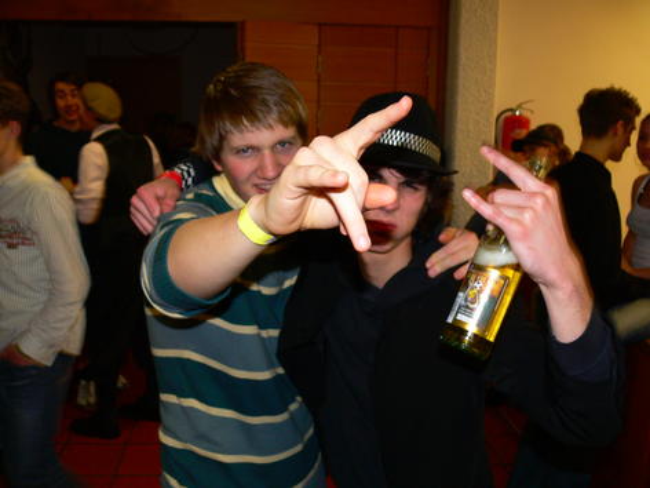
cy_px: 244
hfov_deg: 52.6
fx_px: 657
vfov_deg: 40.7
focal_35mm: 35
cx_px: 325
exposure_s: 1/30
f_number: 2.8
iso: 100
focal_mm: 7.4
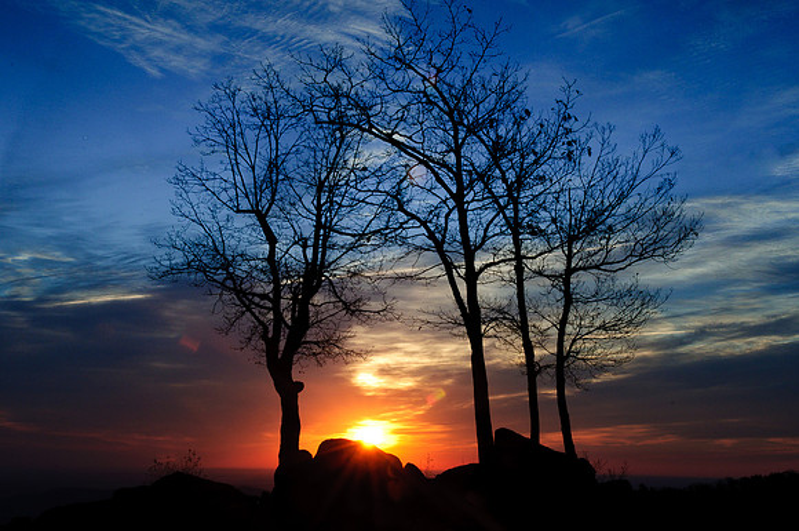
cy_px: 266
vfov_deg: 26.4
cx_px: 400
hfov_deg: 38.9
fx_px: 1130
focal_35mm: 51
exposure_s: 1/4
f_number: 22
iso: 200
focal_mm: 34
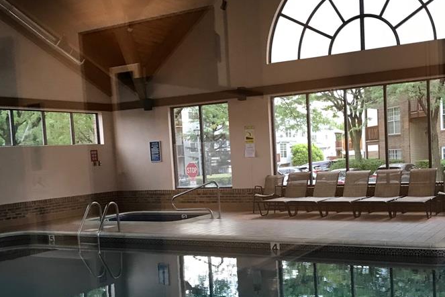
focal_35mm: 45
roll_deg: +3.3
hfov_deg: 43.5
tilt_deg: -4.1
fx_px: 556
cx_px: 252
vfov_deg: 29.7
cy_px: 197
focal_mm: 3.99
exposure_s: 1/15
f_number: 1.8
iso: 50
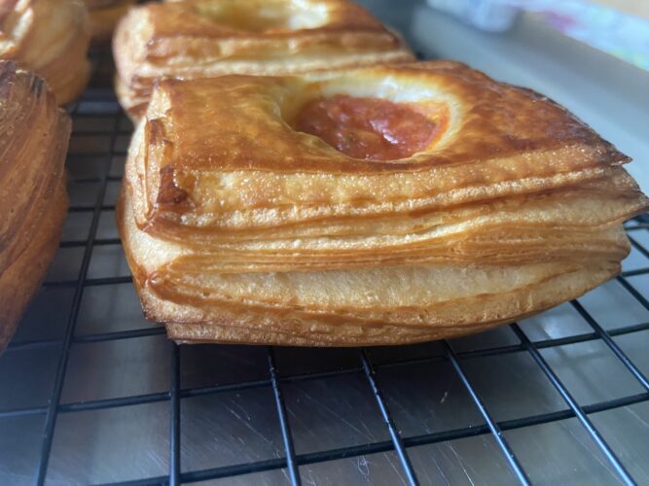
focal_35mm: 25
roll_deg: -5.3
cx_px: 324
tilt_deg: -34.6
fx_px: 469
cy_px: 243
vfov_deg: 54.9
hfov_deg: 69.4
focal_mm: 4.25
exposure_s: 1/60
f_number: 1.8
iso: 320
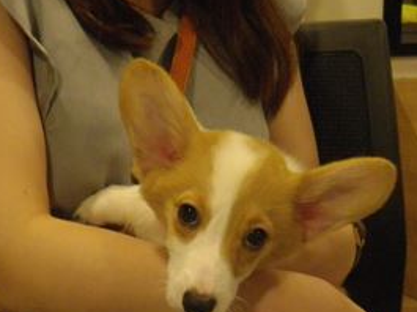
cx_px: 203
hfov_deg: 21.1
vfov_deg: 15.7
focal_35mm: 93
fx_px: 1119
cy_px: 260
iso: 400
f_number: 3.9
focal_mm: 7.3
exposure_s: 1/50
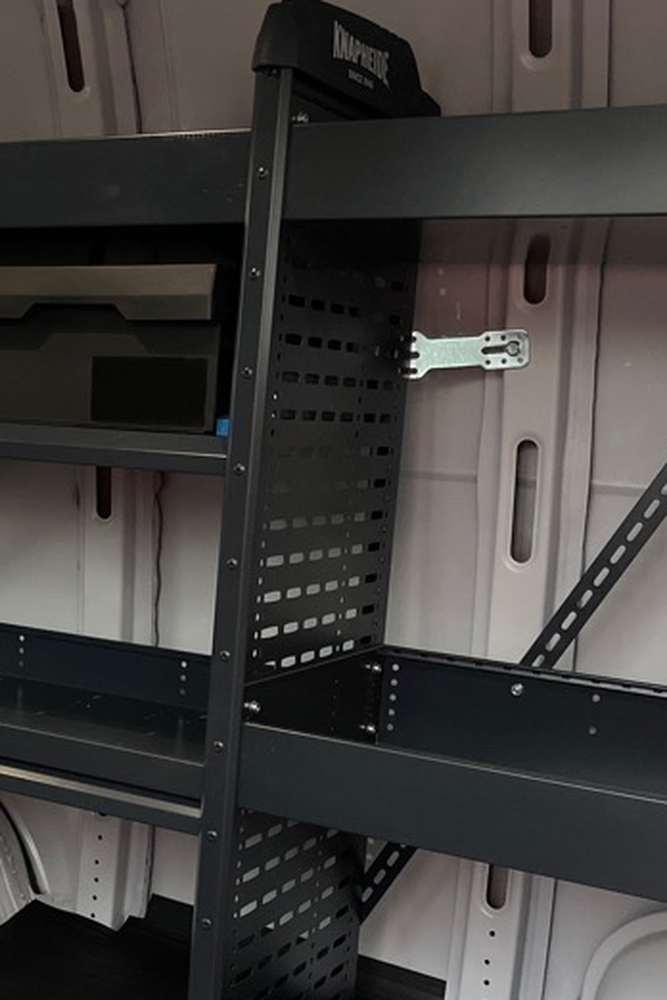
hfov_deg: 24.8
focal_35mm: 53
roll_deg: +0.0
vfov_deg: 37.3
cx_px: 65
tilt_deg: -9.8
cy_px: 632
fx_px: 1473
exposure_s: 1/60
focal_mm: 5.1
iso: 200
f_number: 1.6
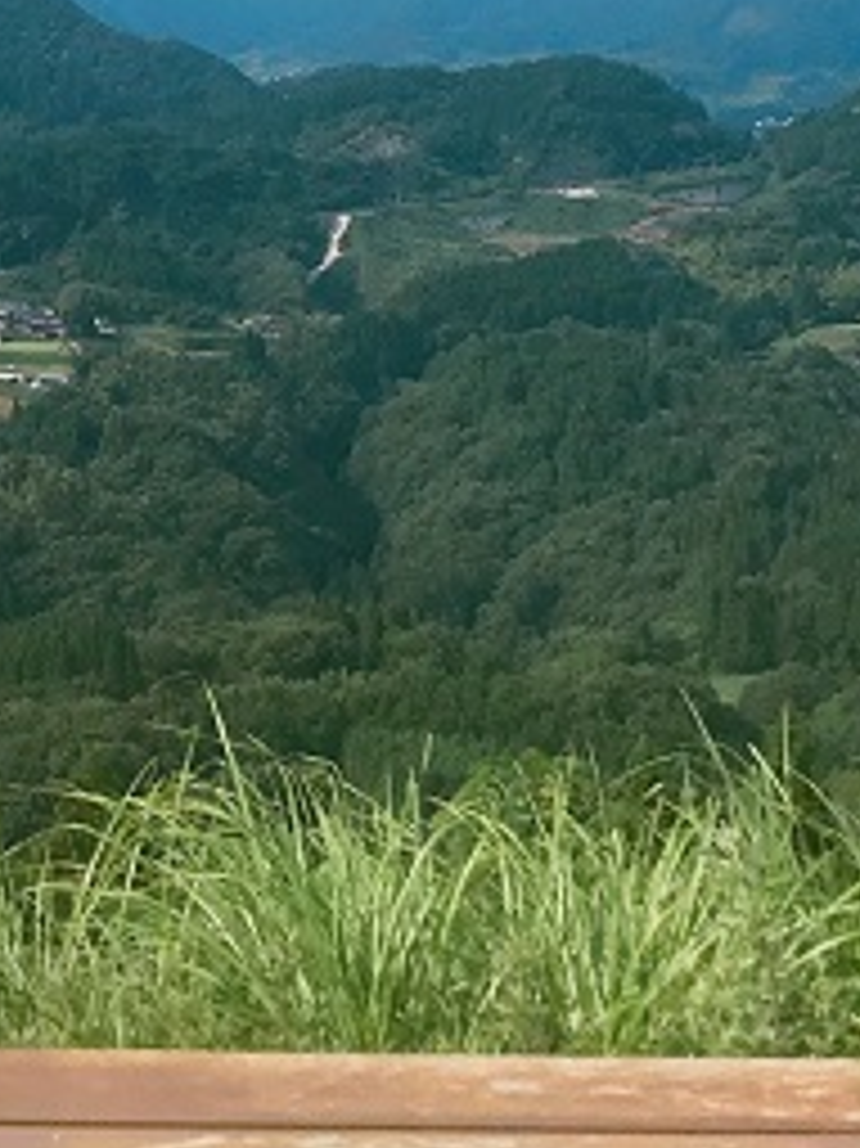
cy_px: 167
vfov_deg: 21.9
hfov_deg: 16.6
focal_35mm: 88
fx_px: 2917
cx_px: 126
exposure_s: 1/4367
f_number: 1.8
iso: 20
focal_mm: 3.99
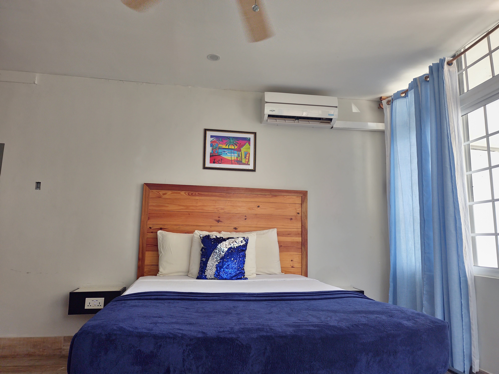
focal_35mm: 23
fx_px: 332
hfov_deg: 73.9
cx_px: 250
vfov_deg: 58.9
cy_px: 187
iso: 250
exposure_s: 1/120
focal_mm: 6.4
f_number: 1.8
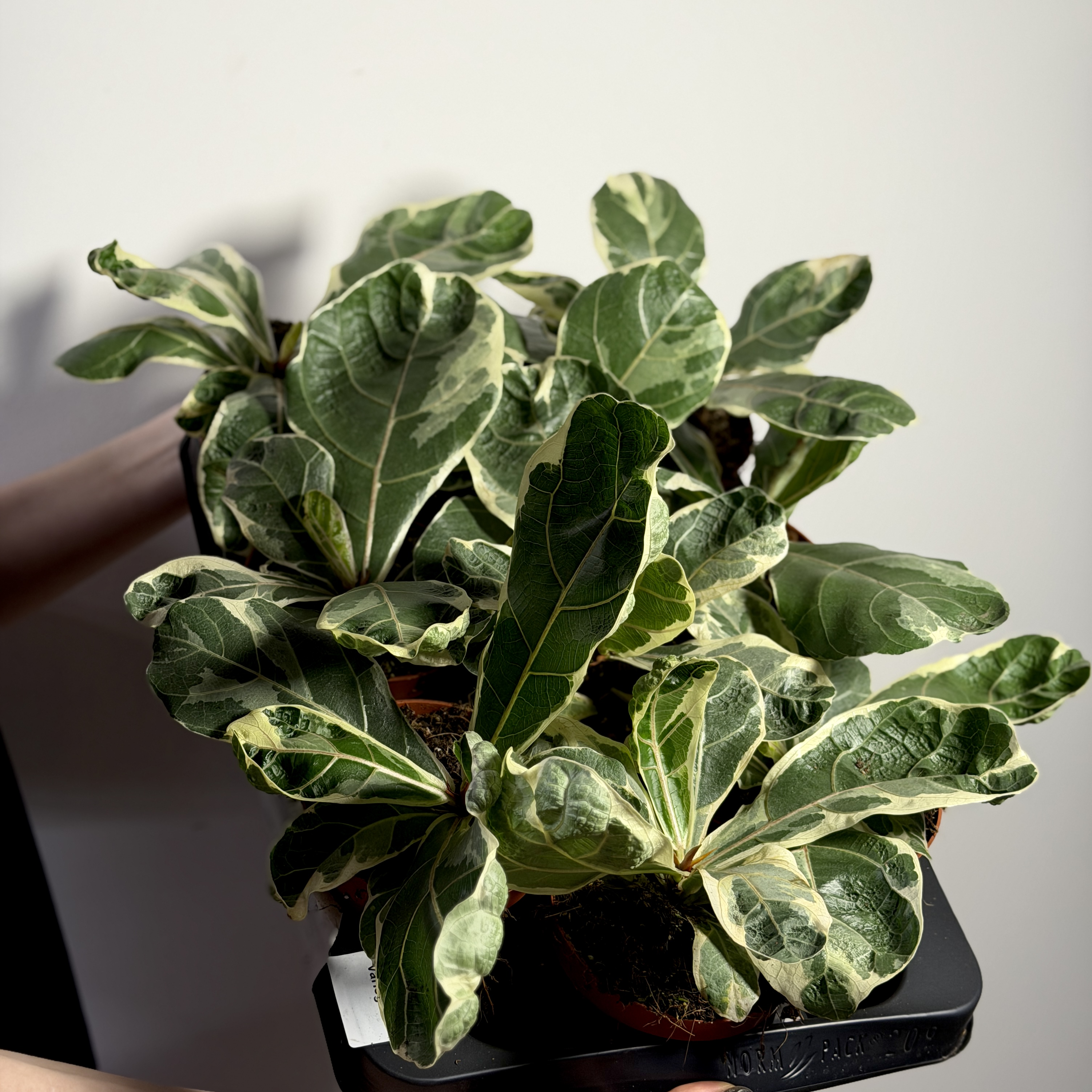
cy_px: 563
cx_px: 550
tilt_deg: -12.1
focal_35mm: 57
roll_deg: +1.1
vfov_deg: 30.0
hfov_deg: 30.0
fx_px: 2034
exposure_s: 1/100
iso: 64
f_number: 1.78
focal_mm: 6.76
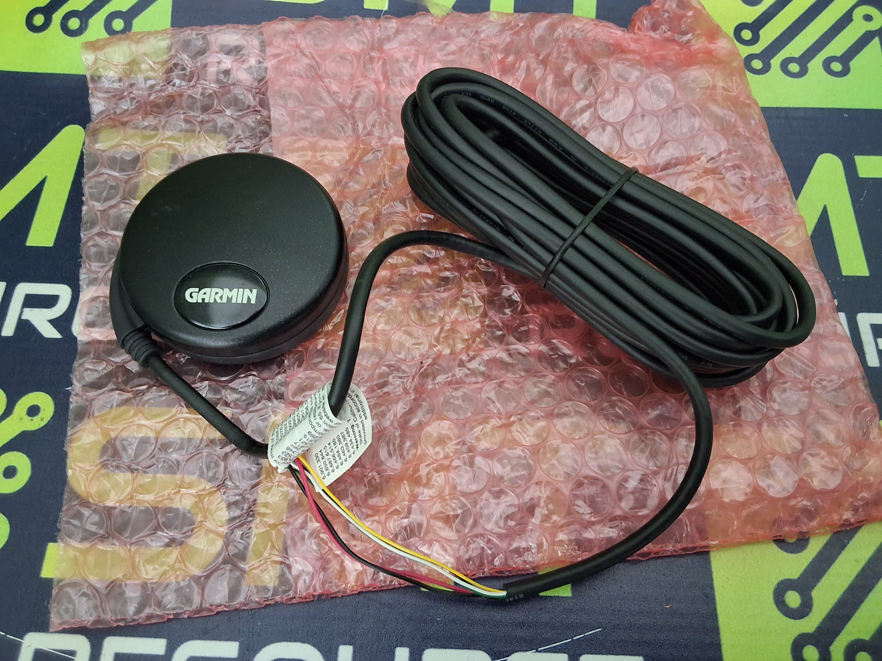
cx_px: 441
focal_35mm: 28
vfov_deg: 49.7
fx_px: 713
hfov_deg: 63.4
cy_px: 330
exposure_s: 1/20
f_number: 1.9
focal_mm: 2.91
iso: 500
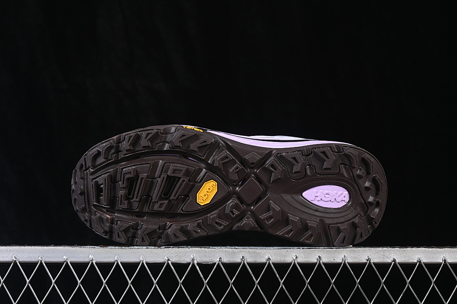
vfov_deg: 18.2
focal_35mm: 75
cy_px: 152
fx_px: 952
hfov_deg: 27.0
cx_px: 228
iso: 160
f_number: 6.3
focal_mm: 50
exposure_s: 1/60
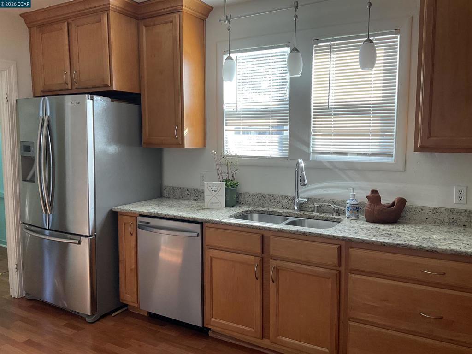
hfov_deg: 61.7
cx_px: 236
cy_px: 177
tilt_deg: -4.7
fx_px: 395
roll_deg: +0.8
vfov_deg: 48.2
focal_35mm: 29
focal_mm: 3
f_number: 1.8
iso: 40
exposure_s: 1/60
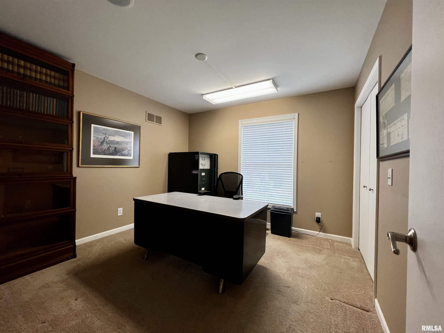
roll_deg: -1.1
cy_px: 166
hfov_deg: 106.2
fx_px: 167
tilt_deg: -0.1
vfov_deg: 89.9
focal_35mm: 13
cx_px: 222
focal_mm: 1.57
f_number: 1.8
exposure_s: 1/120
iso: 80
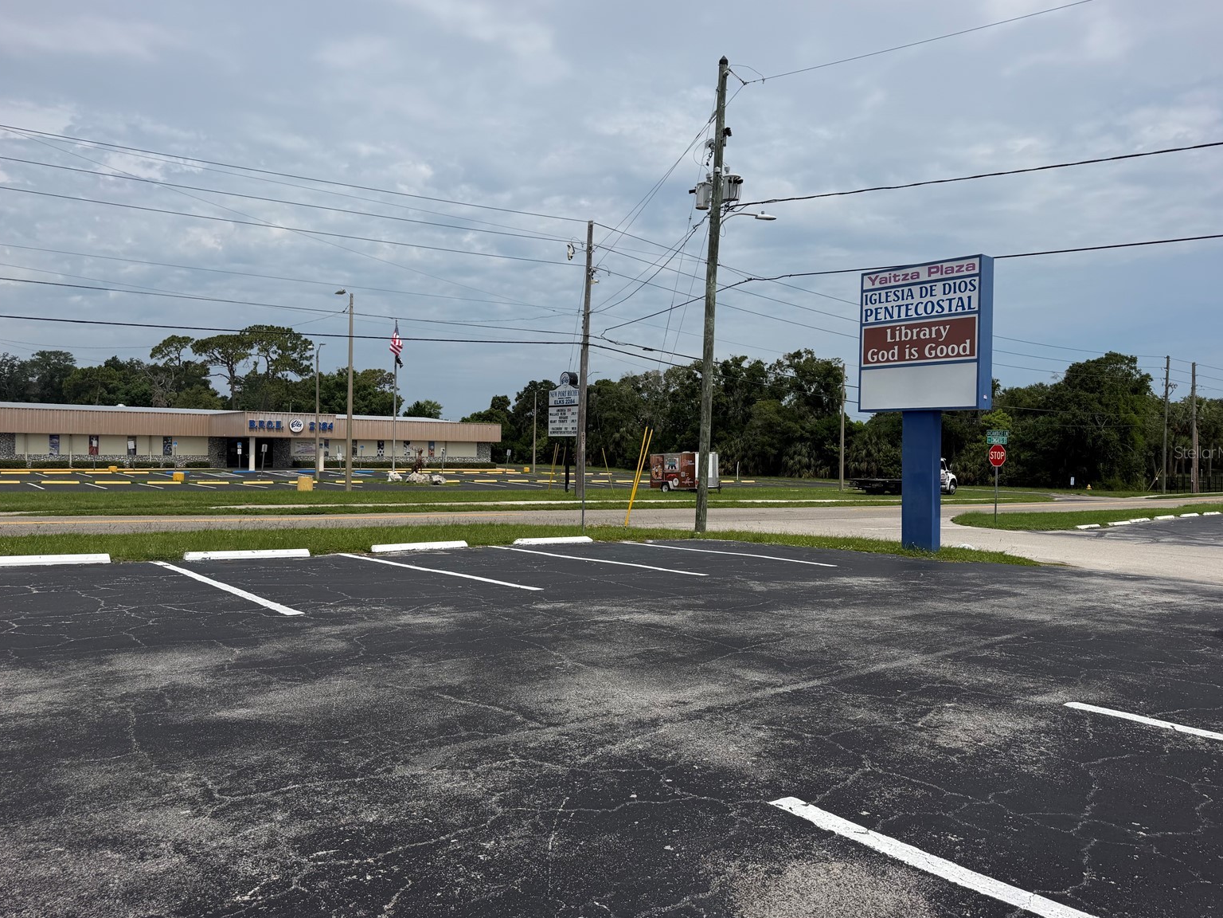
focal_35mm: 25
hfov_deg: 69.4
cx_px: 612
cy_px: 452
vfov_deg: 54.9
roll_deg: -0.4
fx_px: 883
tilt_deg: +0.1
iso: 80
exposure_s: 1/10309
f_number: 1.78
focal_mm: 6.76
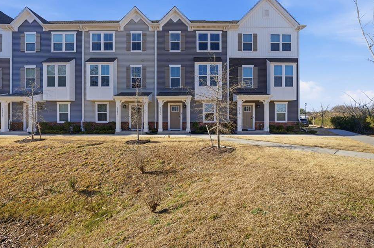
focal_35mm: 15
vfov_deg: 78.8
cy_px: 119
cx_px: 191
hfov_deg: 102.2
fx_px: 151
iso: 250
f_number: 7.1
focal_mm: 9
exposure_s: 1/3200
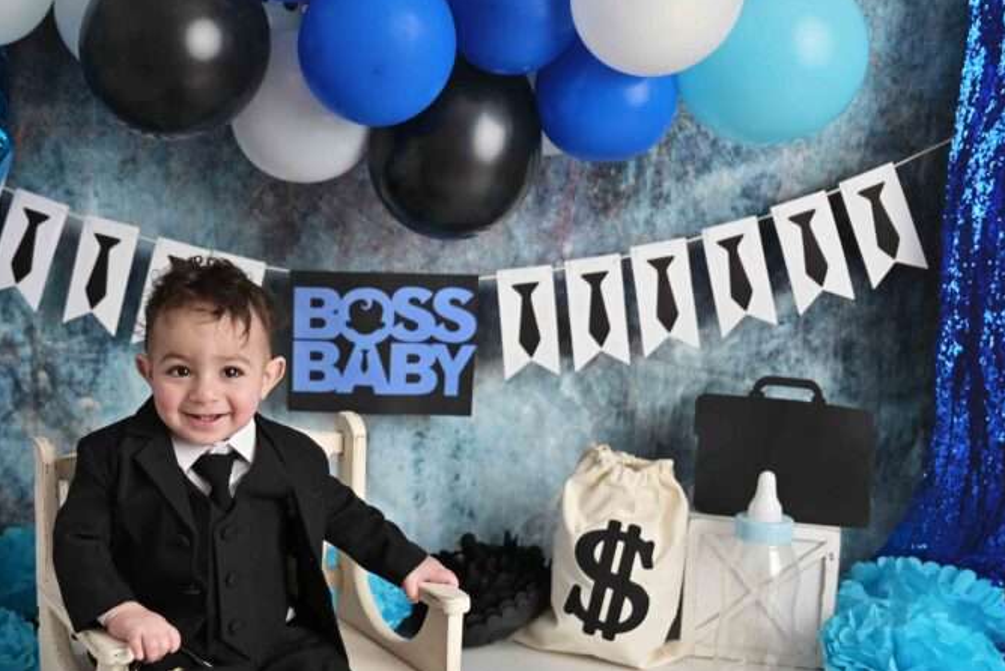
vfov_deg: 29.2
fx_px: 1285
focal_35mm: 46
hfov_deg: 42.2
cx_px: 334
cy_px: 411
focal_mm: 30
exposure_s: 1/125
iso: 125
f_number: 2.8
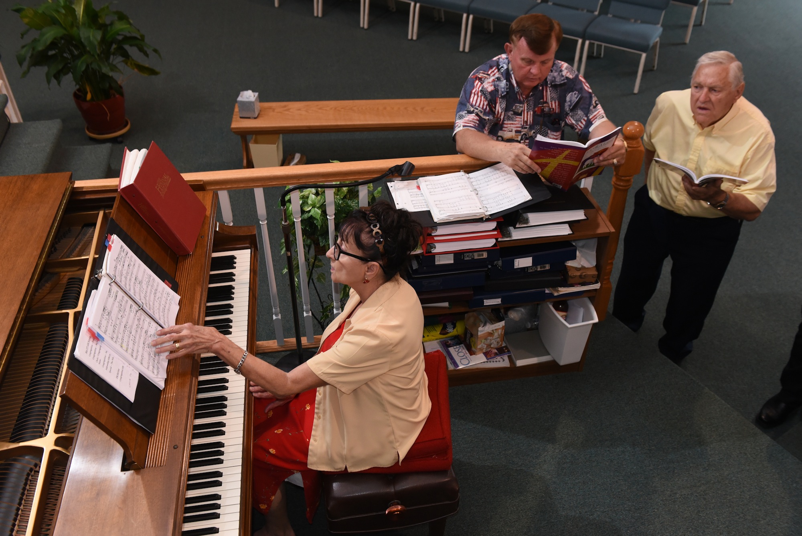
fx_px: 713
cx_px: 401
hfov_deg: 58.7
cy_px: 268
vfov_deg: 41.2
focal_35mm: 32
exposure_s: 1/200
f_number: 5.6
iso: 2000
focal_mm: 32
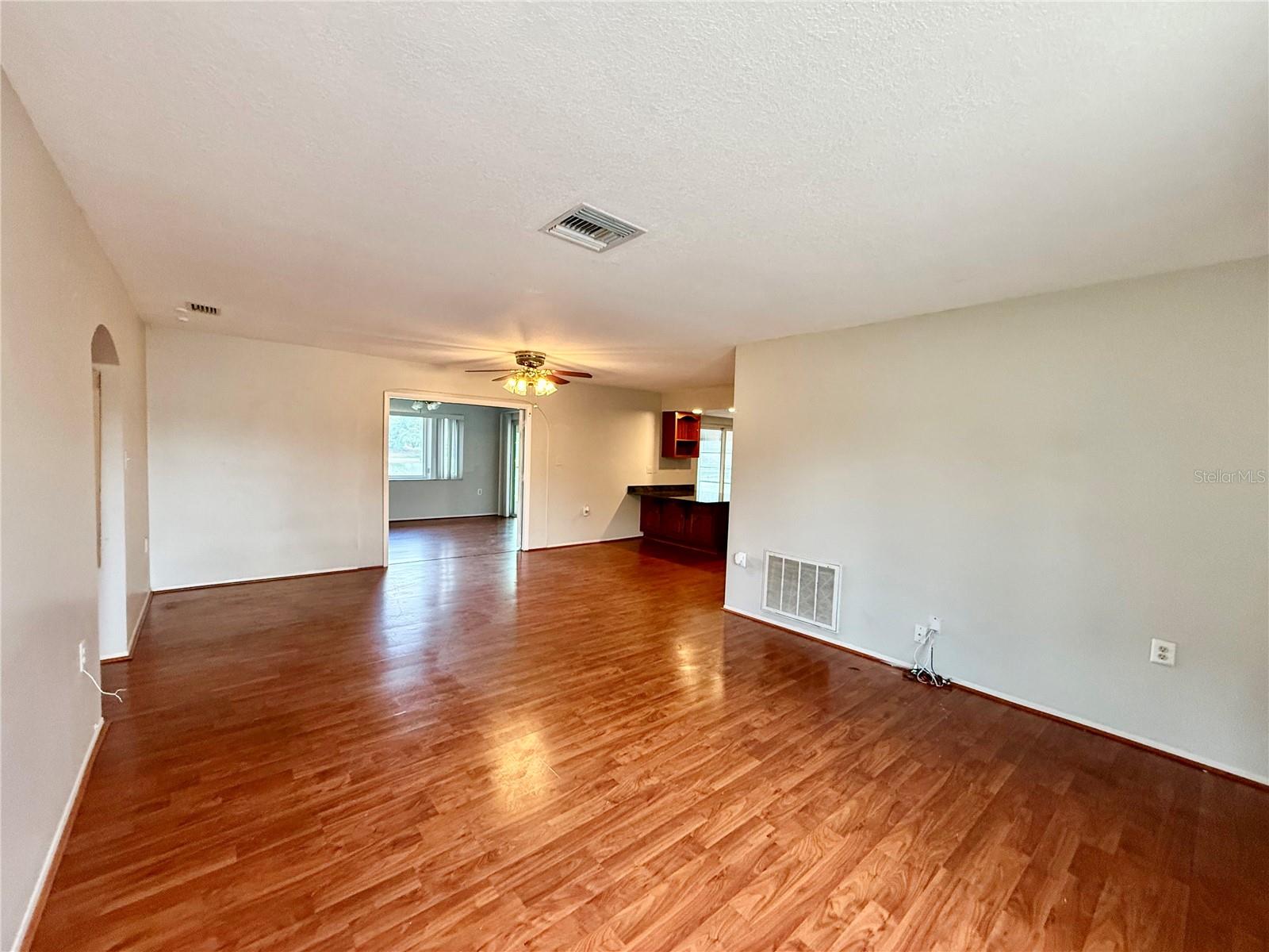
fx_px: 513
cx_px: 634
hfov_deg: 102.1
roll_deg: -2.2
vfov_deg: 85.7
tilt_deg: -2.1
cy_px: 476
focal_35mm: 14
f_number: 2.2
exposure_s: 1/120
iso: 400
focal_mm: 2.22
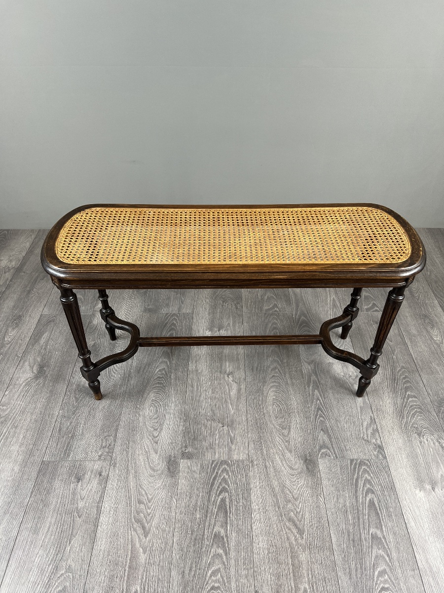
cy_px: 296
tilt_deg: -40.3
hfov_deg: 53.1
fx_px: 445
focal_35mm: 26
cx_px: 222
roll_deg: +0.3
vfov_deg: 67.3
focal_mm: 5.7
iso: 125
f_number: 1.5
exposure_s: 1/100
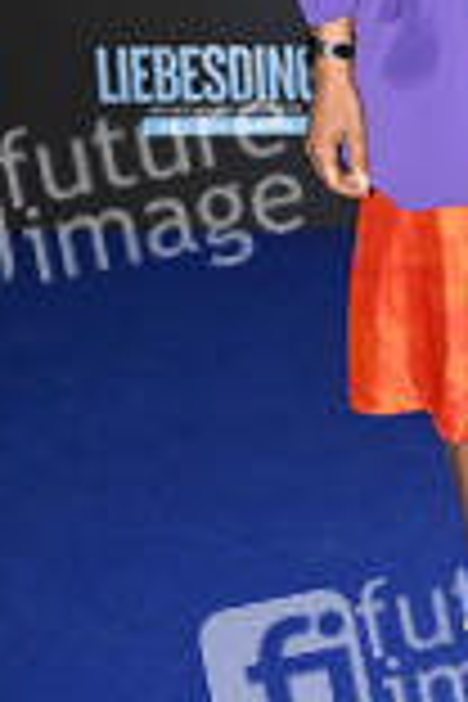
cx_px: 562
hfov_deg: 12.7
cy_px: -18
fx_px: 2047
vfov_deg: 18.9
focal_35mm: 105
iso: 1250
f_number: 8
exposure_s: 1/160
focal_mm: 41
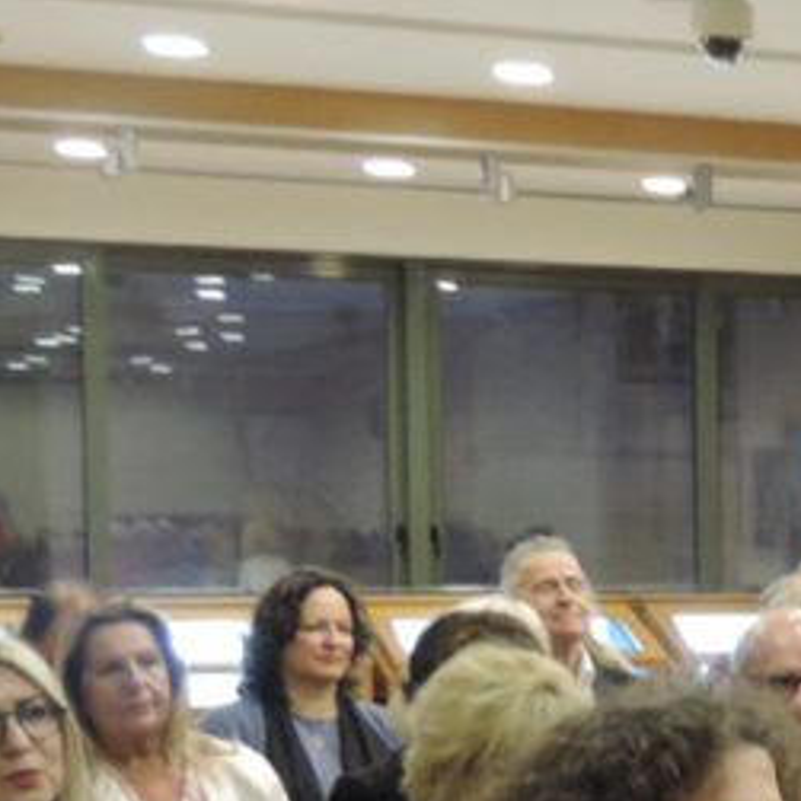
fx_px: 3115
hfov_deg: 13.2
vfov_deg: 14.5
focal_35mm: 119
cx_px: 1449
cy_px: 737
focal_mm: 5.8
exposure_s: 1/20
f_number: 3.2
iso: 400
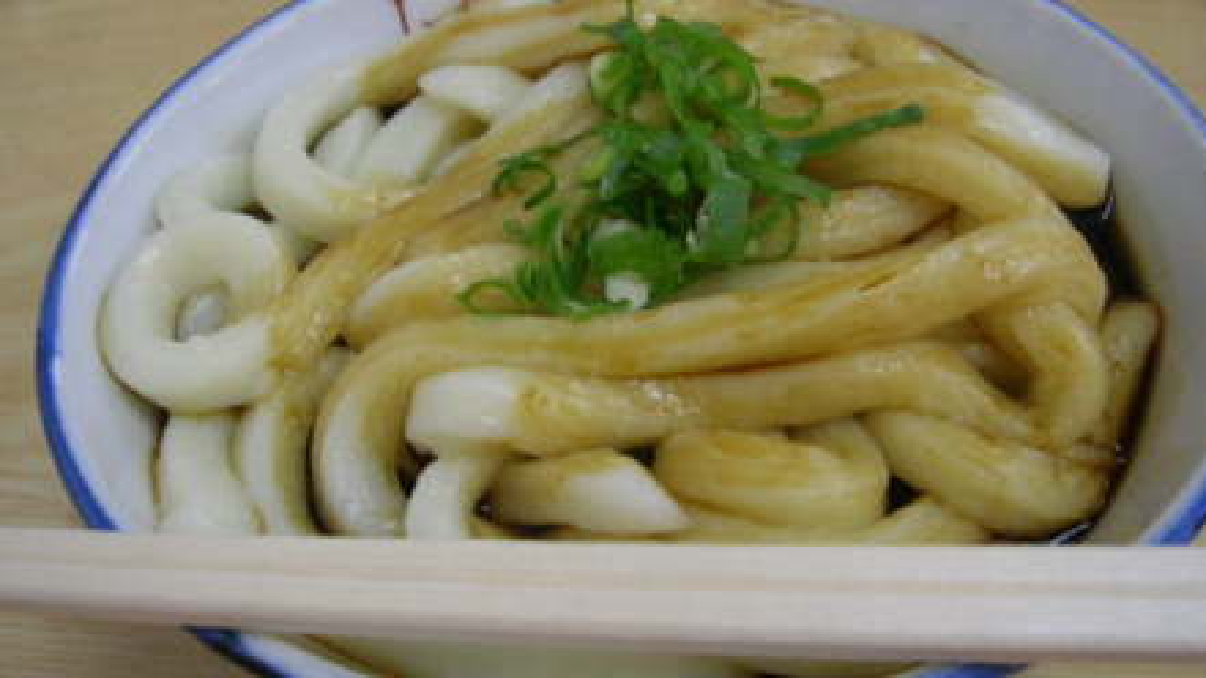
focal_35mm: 42
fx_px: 1343
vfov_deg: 28.3
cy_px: 338
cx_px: 618
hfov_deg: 48.4
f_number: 2.9
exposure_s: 1/7.2
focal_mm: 5.7
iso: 50
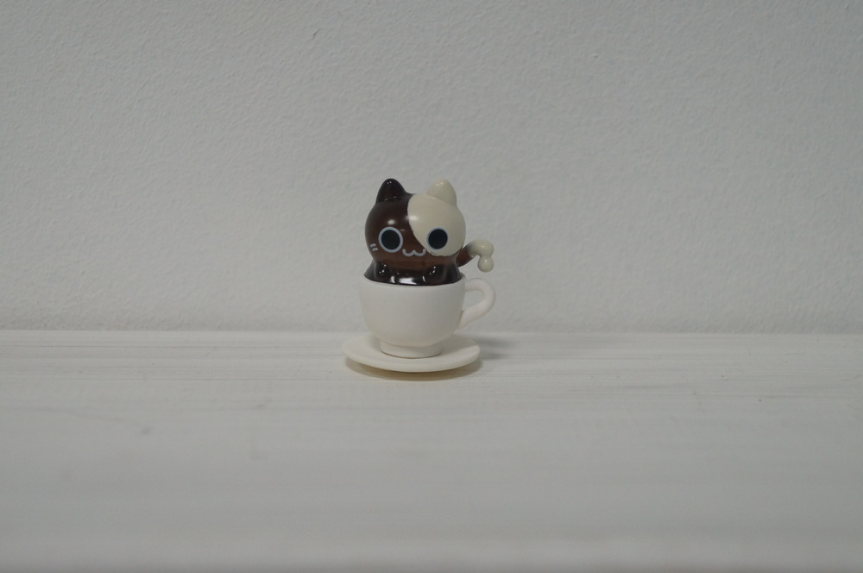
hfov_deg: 24.6
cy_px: 286
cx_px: 432
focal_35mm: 82
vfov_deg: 16.5
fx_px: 1975
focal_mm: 55
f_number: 5.6
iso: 1250
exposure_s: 1/100
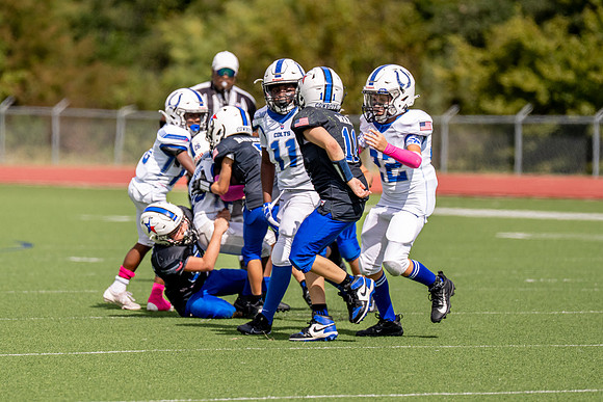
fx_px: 6488
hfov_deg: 5.3
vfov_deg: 3.6
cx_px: 233
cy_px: 185
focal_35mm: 387
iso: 250
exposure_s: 1/10000
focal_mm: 200
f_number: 2.8
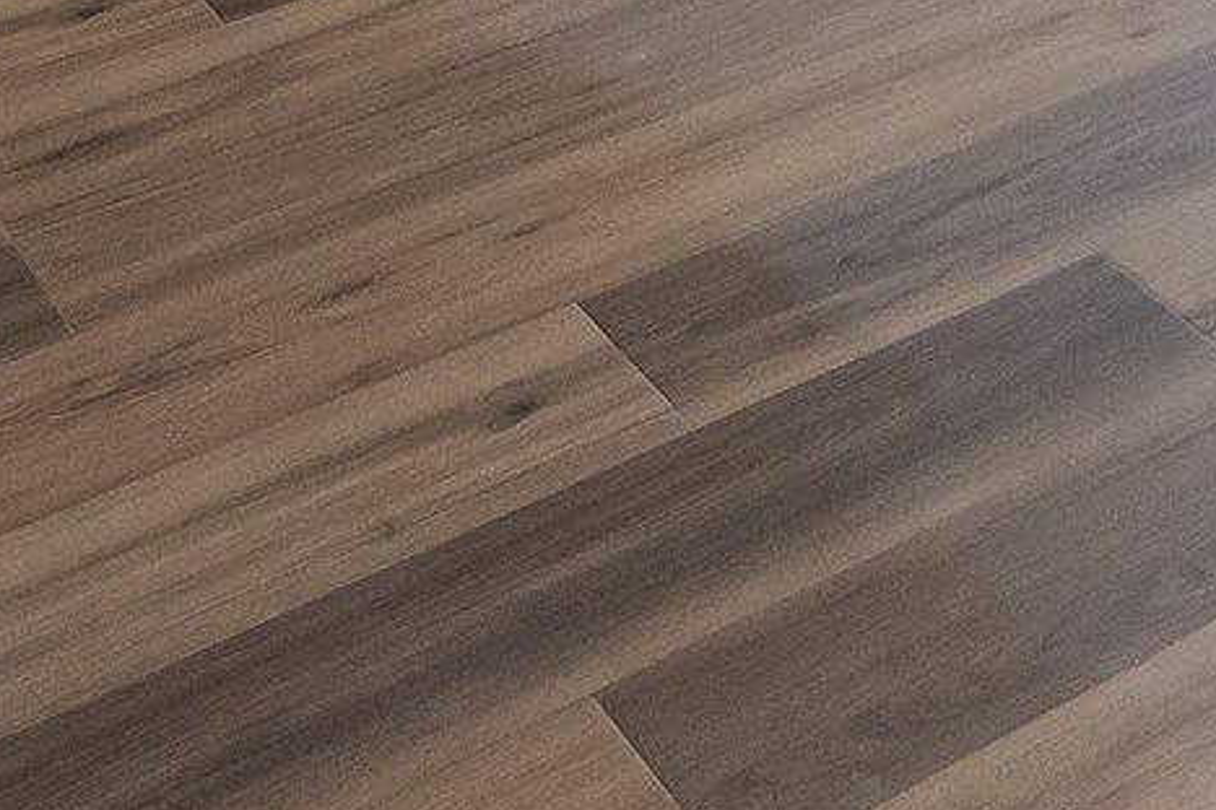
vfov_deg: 10.6
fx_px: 3107
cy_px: -1586
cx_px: 1182
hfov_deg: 21.5
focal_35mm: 92
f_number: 4.5
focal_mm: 14
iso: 1000
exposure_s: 1/250
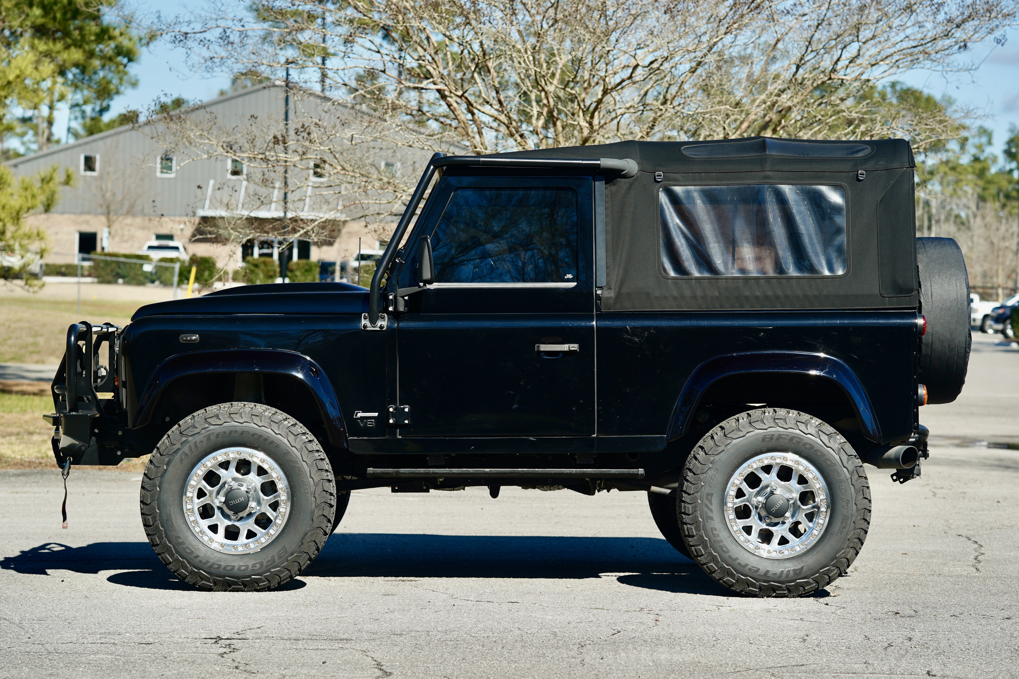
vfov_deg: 16.1
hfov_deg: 23.9
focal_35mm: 85
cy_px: 340
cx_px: 510
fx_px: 2406
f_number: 3.5
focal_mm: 85
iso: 80
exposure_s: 1/400
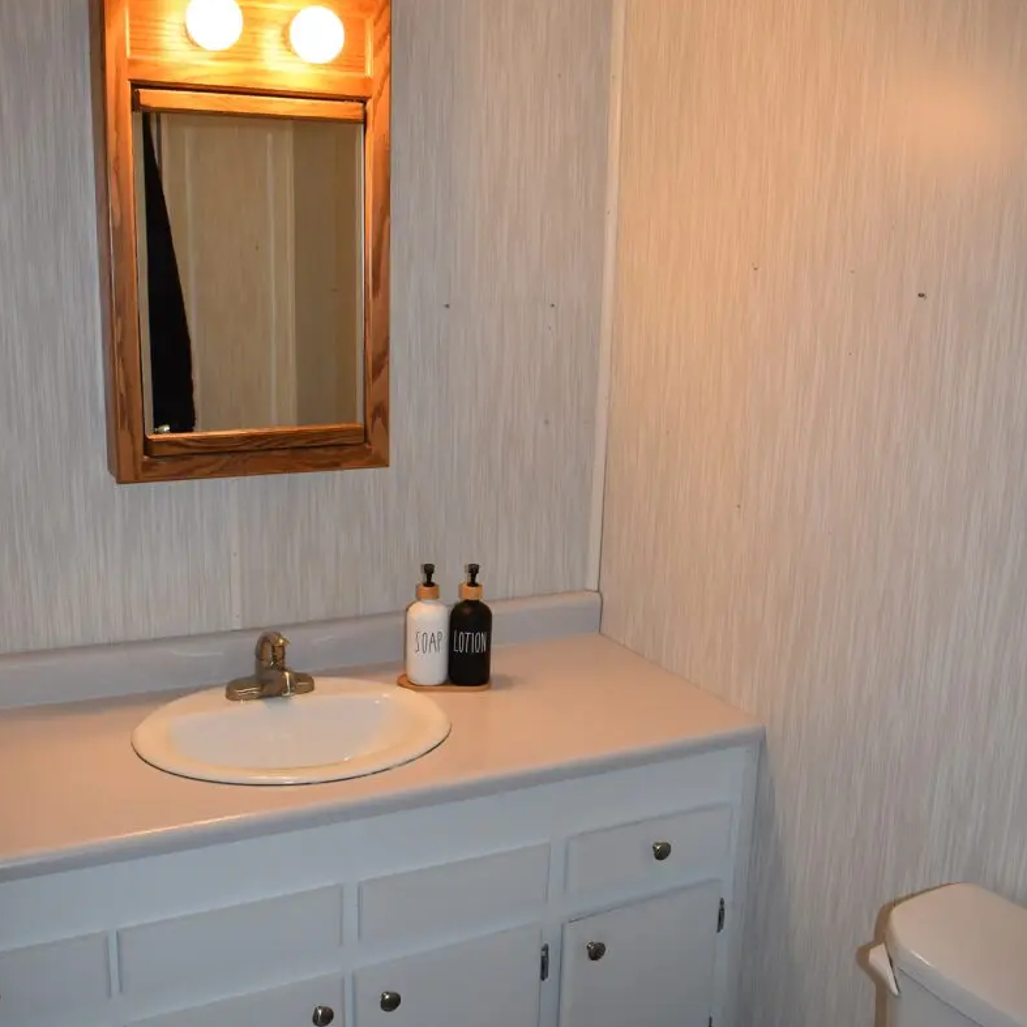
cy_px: 574
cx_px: 510
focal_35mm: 35
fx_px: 1175
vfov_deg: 47.1
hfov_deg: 47.2
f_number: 4.5
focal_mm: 18
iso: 800
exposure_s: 1/80
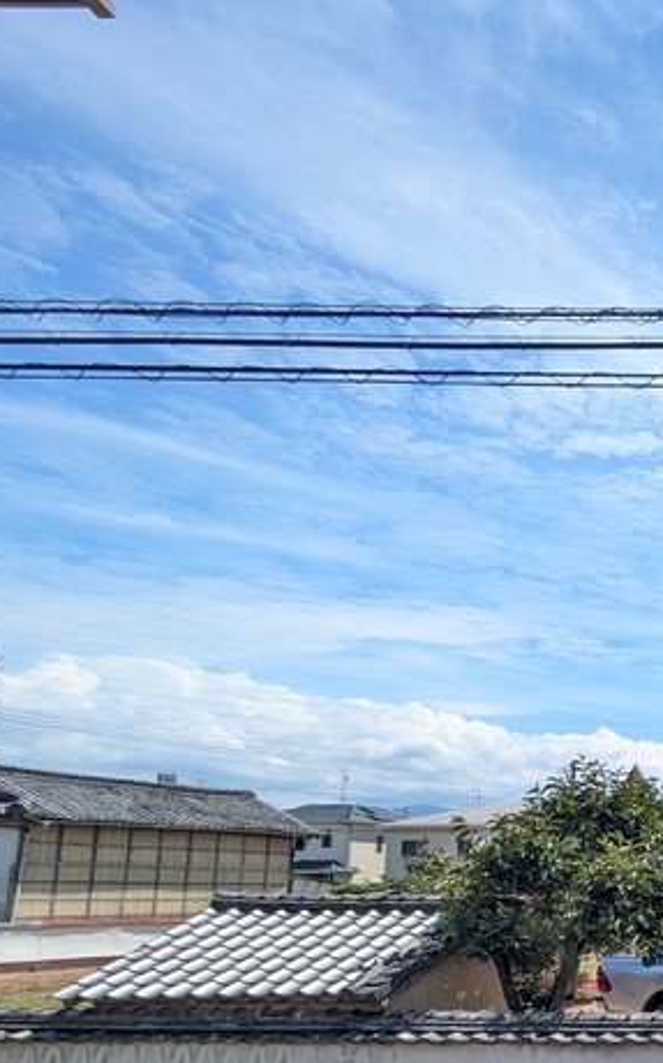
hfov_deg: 25.9
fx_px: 897
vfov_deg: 57.4
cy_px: 825
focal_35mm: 31
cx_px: 1058
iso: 49
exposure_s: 1/1119
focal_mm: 1.83
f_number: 2.2
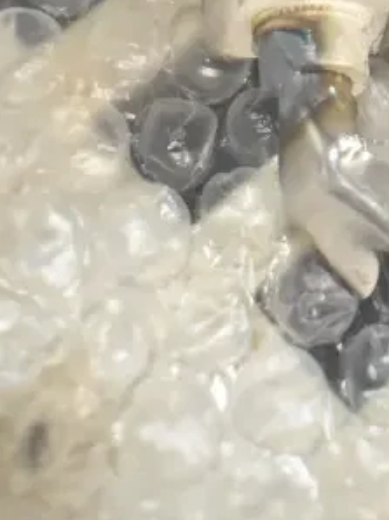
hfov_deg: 11.3
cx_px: 483
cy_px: -236
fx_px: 1928
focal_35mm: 128
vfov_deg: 14.4
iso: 1600
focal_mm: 29
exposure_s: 1/60
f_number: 4.2
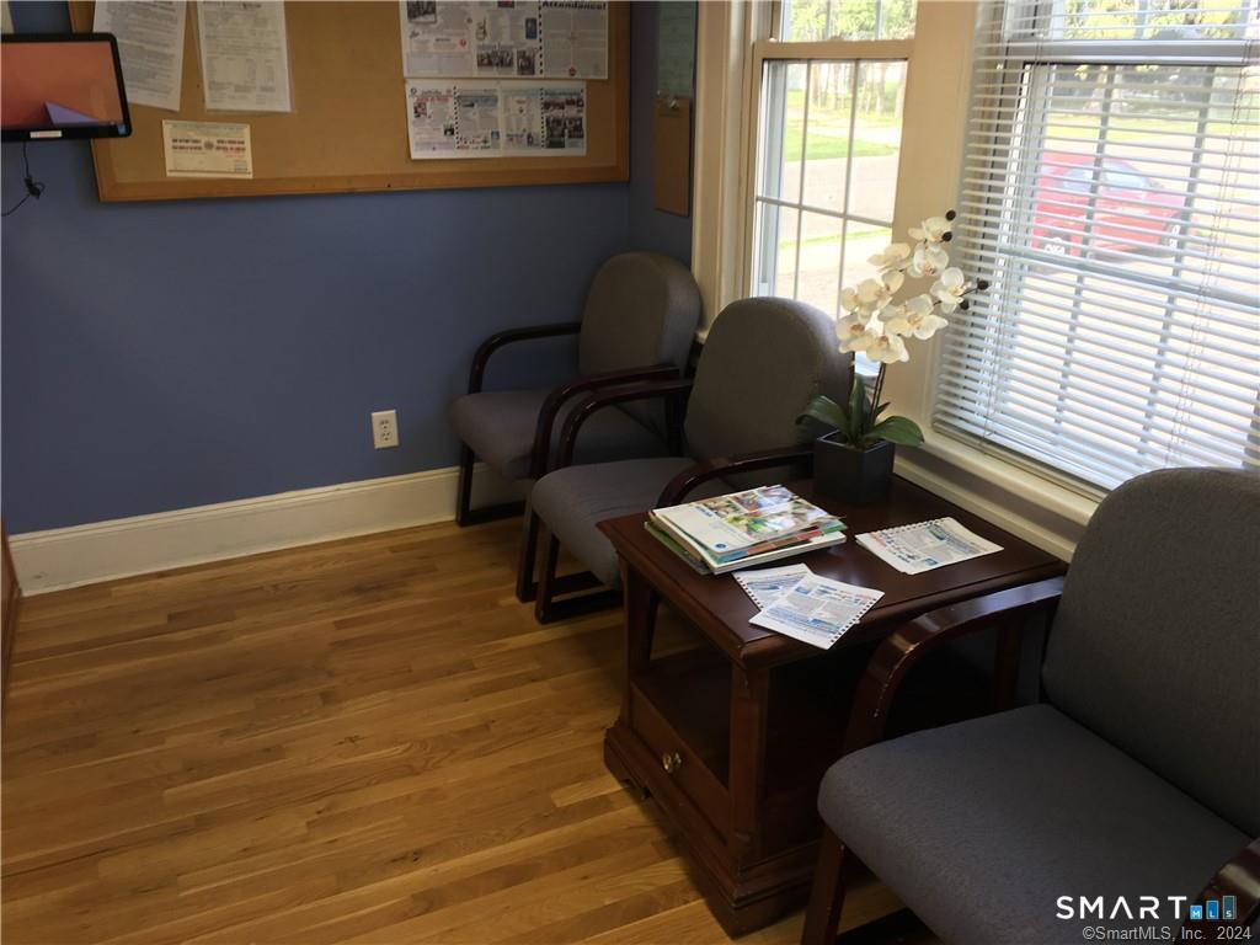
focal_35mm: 29
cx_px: 630
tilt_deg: -19.9
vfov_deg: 48.2
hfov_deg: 61.7
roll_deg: -0.2
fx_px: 1056
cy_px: 472
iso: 25
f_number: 2.2
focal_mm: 4.15
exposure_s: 1/40
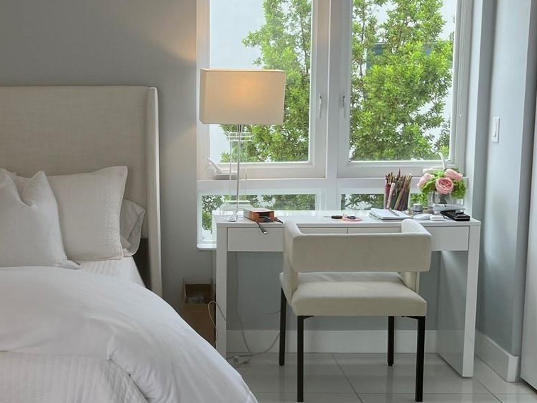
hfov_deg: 34.3
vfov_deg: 26.6
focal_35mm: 55
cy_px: 216
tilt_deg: -9.1
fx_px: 853
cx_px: 140
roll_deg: +0.0
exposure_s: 1/214
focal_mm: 5.1
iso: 40
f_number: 1.6
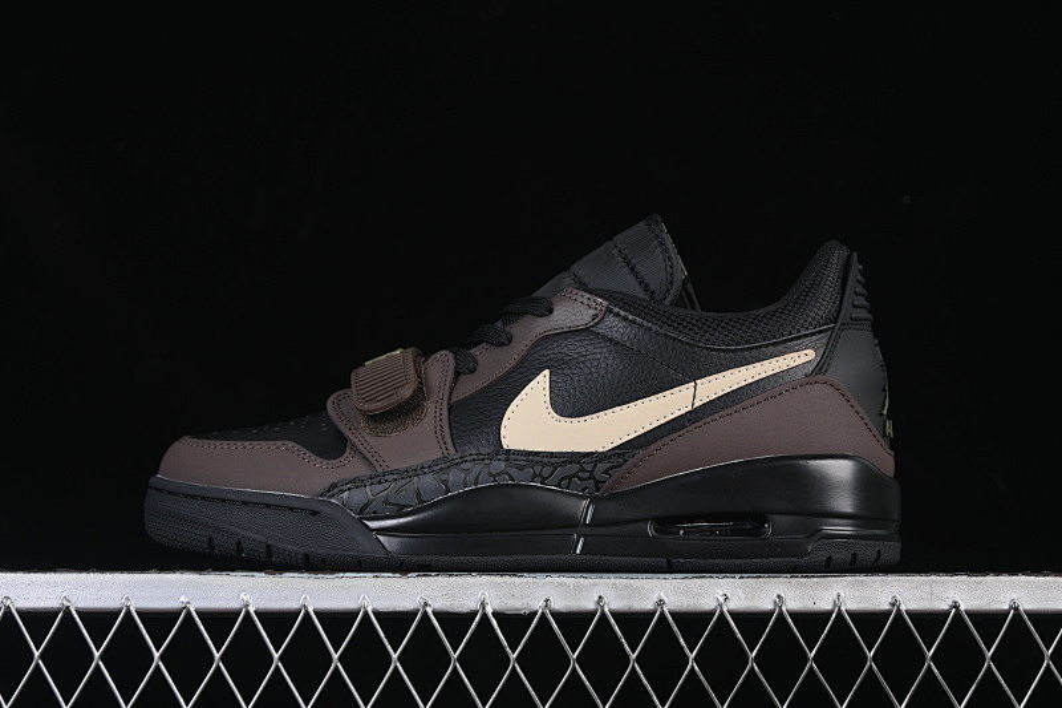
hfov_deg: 27.0
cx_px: 531
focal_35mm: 75
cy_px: 354
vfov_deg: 18.2
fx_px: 2212
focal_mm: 50
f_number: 6.3
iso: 160
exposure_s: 1/60
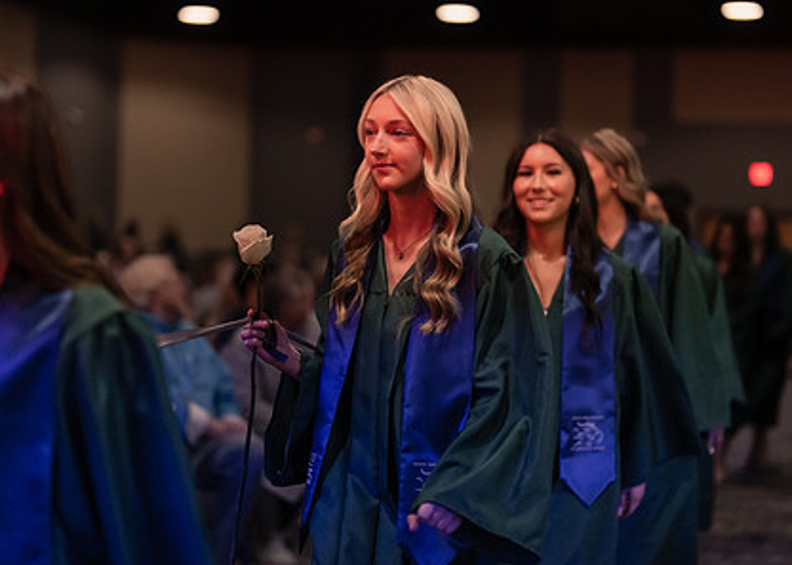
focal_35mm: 74
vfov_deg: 19.3
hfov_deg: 26.8
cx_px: 377
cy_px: 255
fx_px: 1664
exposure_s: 1/500
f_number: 1.2
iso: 1250
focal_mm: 50
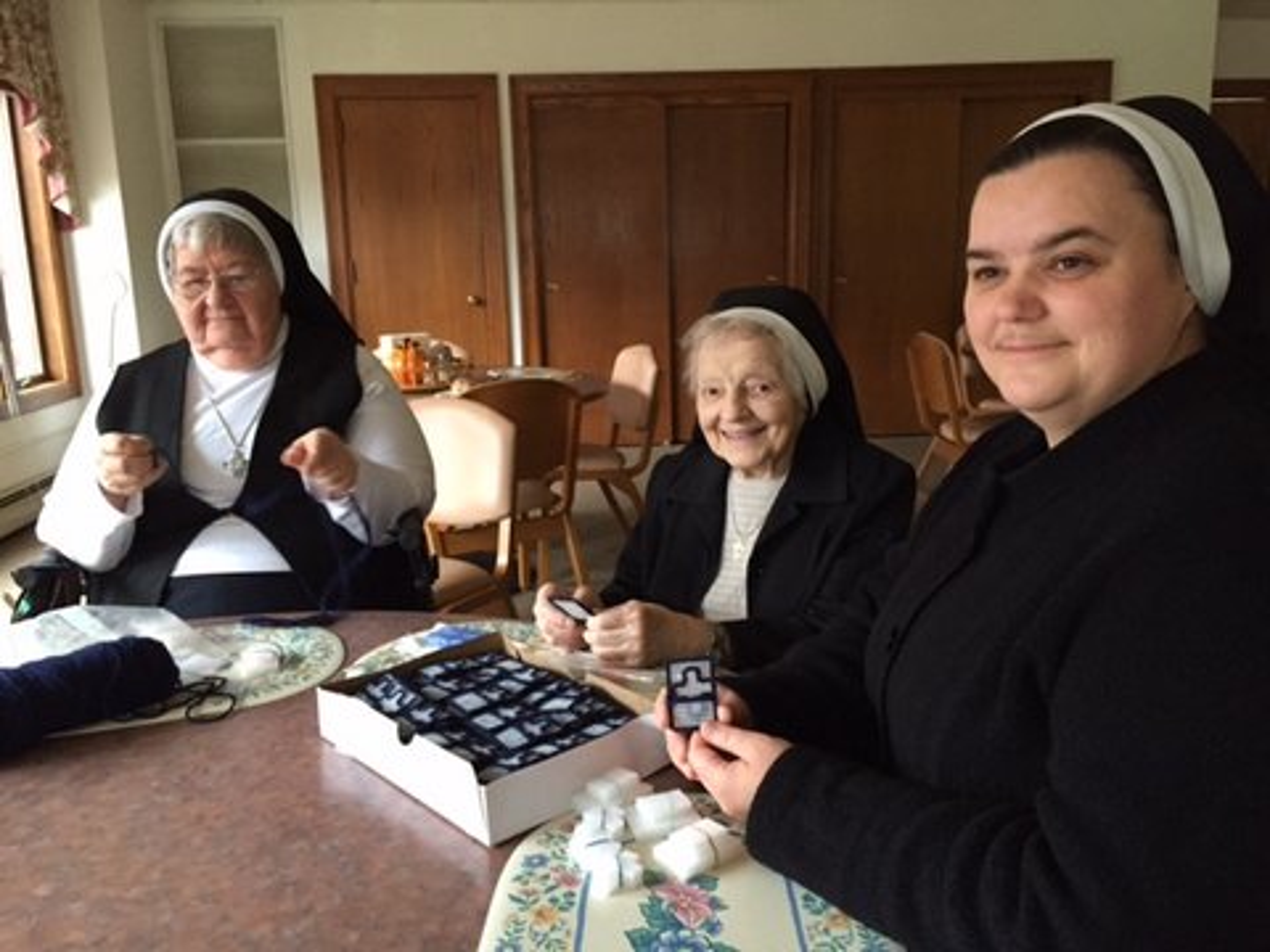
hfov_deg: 61.7
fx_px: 1064
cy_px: 476
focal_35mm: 29
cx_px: 635
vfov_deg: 48.2
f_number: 2.2
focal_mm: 4.15
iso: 250
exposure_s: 1/30
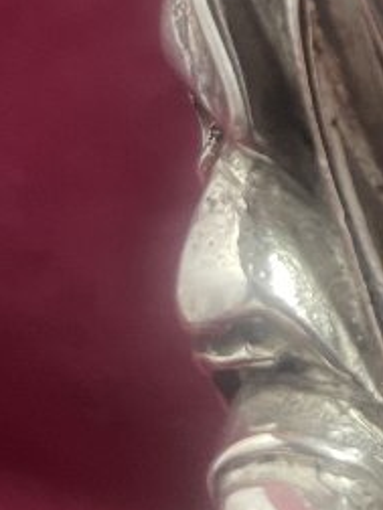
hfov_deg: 10.9
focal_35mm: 124
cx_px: 778
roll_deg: +3.1
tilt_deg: -19.0
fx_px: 1829
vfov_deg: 14.5
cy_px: -330
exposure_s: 1/50
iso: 250
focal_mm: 4.2
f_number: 1.6
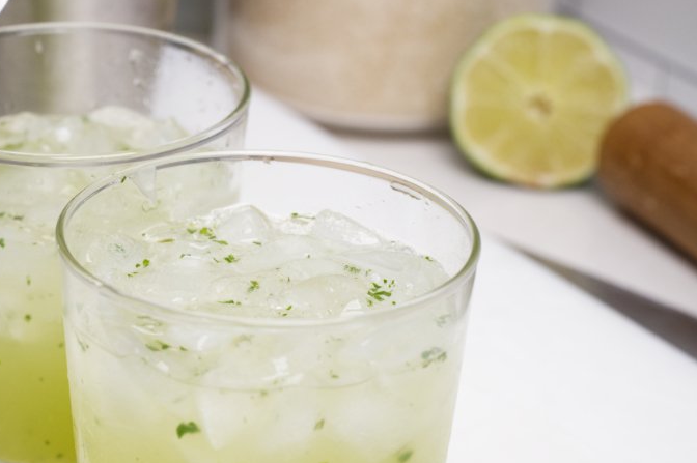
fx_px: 2418
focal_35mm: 125
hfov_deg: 16.3
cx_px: 159
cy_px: 293
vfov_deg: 10.9
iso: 1000
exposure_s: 1/2000
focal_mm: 70
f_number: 8
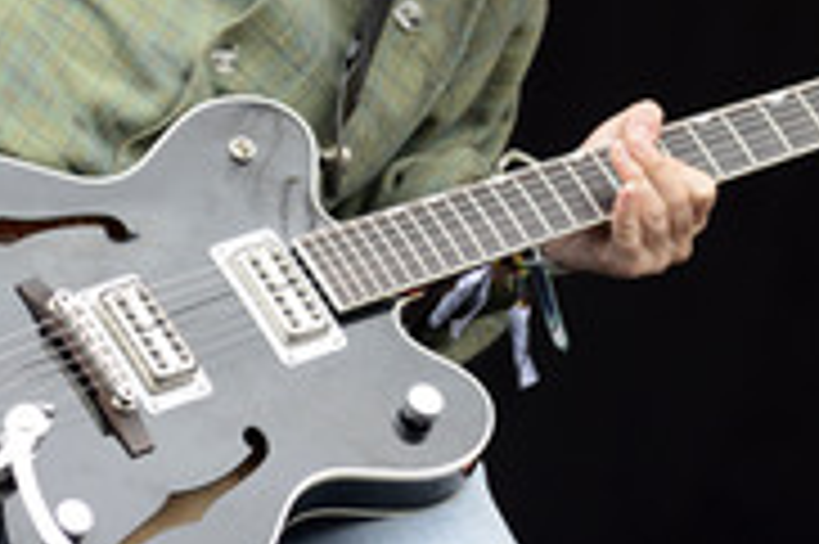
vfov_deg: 3.7
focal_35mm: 371
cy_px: -121
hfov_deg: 5.6
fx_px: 8432
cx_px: 353
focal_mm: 150
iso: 800
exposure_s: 1/320
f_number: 4
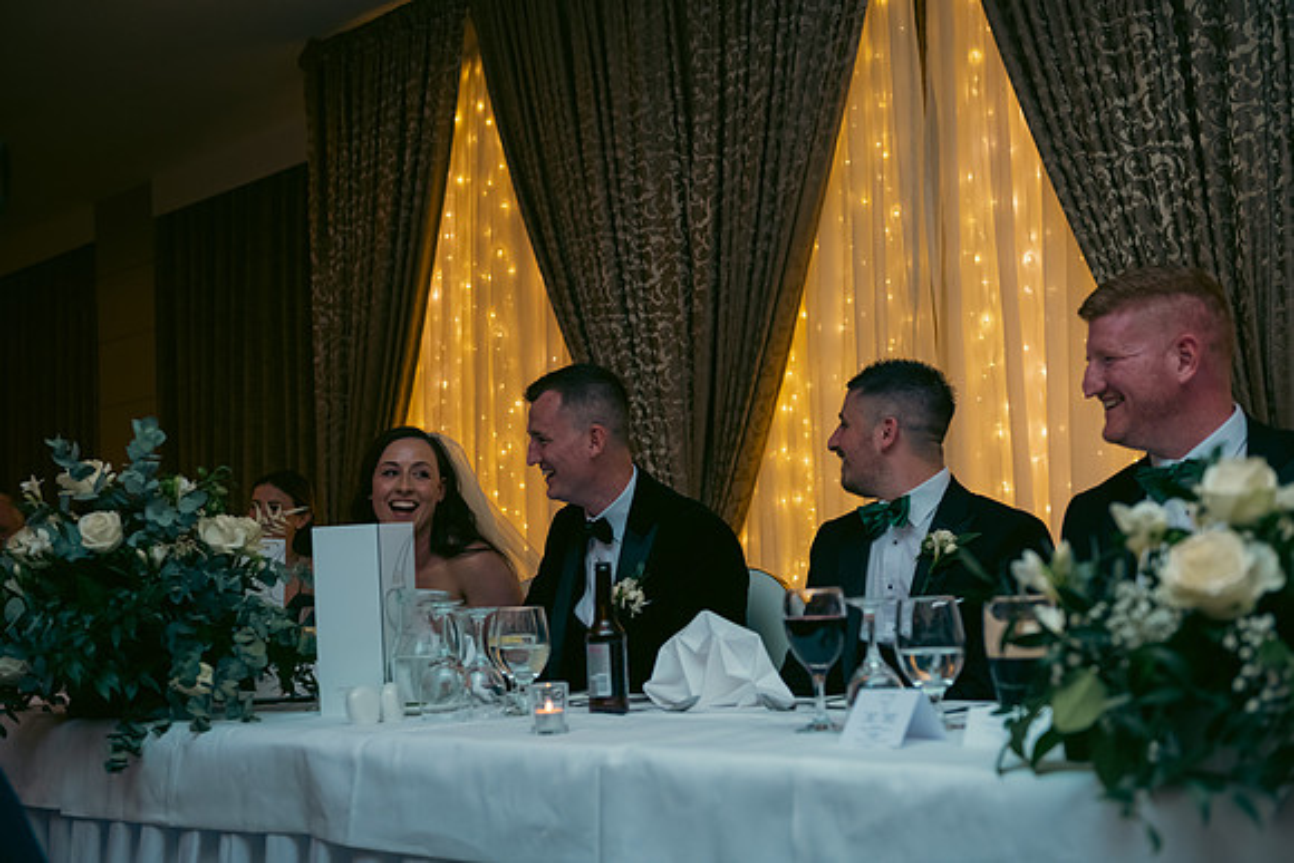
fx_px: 1726
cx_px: 647
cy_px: 432
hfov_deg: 41.1
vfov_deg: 28.1
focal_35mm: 48
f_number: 3.5
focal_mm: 48
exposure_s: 1/160
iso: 800
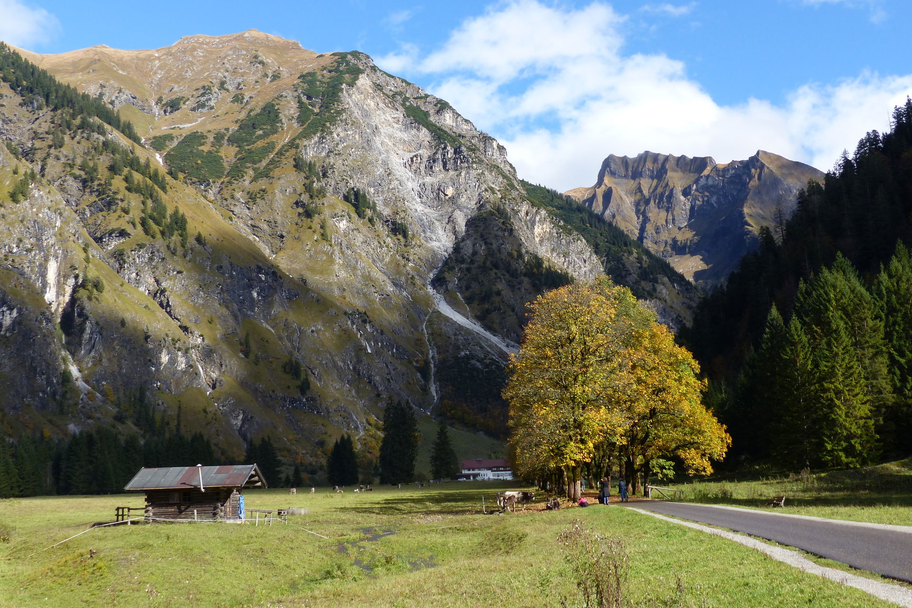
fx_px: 1115
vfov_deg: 30.5
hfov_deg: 44.5
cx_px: 455
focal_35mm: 44
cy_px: 321
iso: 100
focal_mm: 7.6
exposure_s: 1/500
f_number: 4
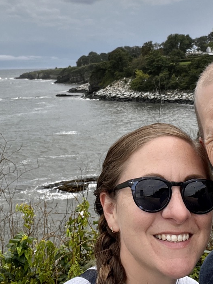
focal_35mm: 60
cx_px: 125
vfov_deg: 31.8
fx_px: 492
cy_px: 87
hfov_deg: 24.4
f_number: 2.2
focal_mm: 2.71
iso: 32
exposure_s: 1/272
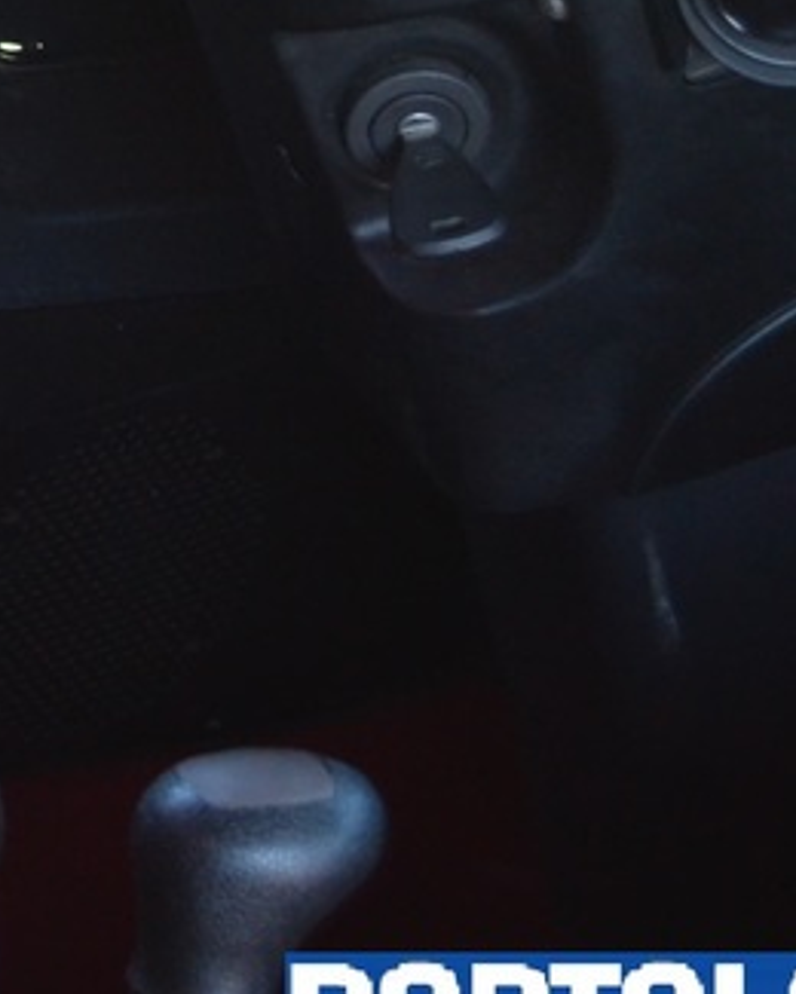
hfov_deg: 11.1
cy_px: -122
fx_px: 3593
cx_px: -931
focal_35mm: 122
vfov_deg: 15.3
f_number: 4.5
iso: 400
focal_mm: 22
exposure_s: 1/80
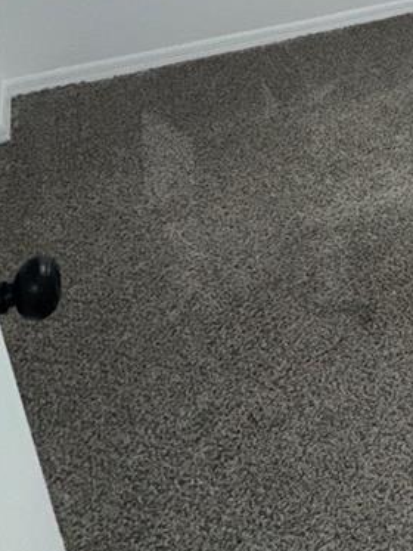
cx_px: 612
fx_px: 715
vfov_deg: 35.9
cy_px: -53
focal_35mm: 45
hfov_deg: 25.0
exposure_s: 1/122
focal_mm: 2.22
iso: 64
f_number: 2.2
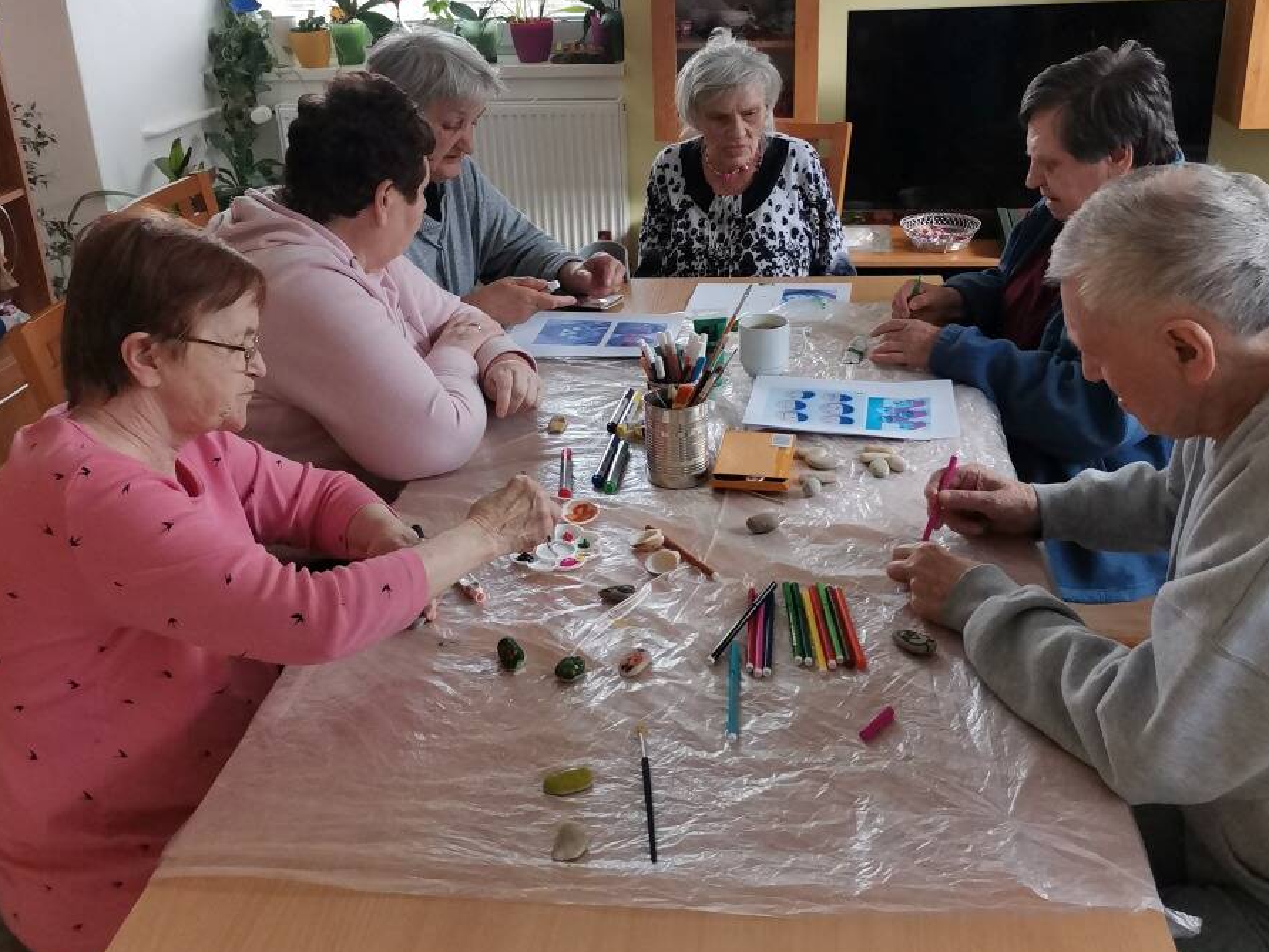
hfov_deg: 52.6
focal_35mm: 35
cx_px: 632
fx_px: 1284
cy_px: 367
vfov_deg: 40.5
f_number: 1.8
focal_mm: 4.75
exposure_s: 1/100
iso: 200
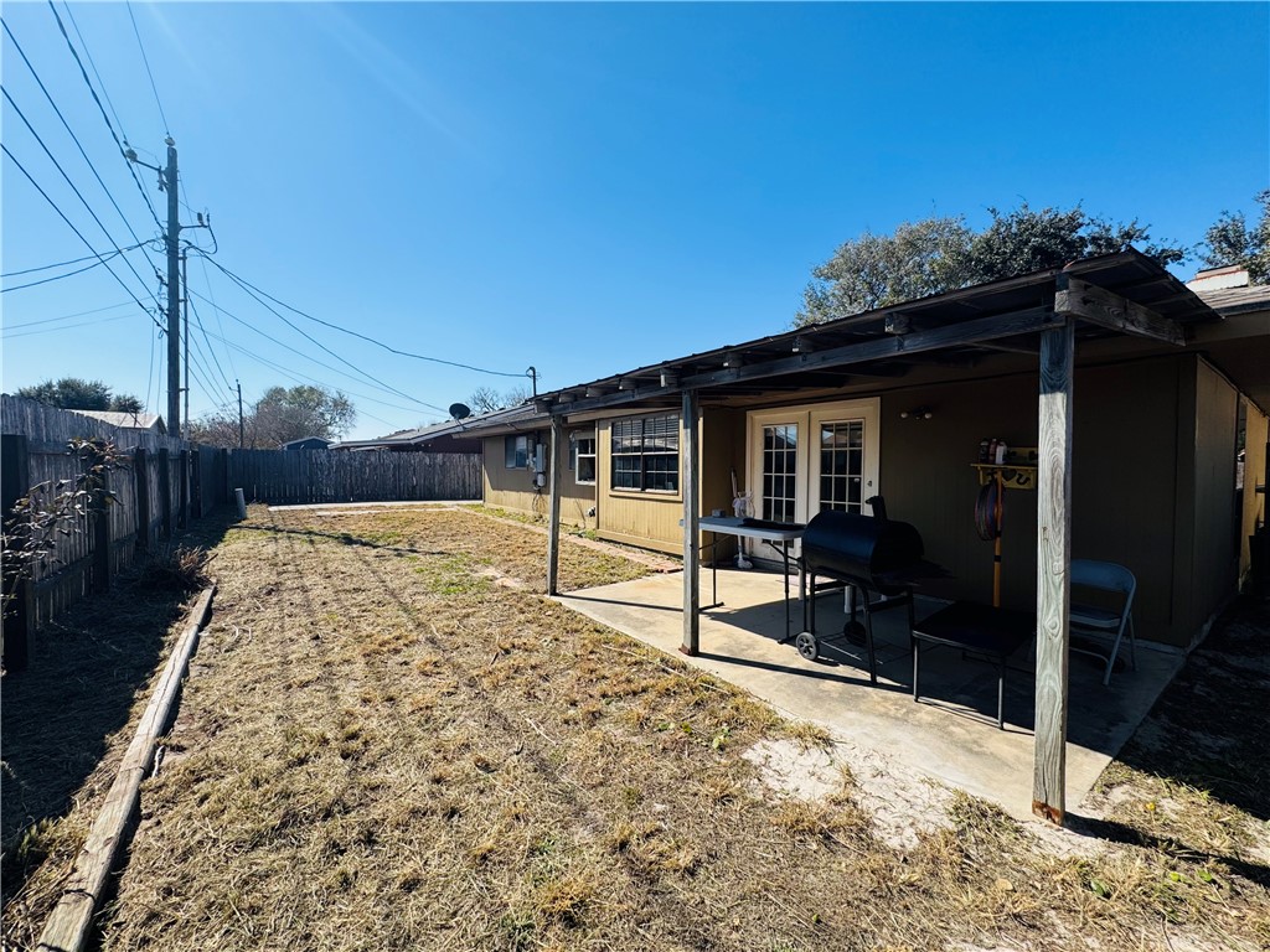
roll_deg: -0.7
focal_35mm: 14
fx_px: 514
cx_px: 635
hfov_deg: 102.1
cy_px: 476
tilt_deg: -1.4
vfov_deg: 85.7
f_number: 2.2
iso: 50
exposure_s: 1/1880
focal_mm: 2.22
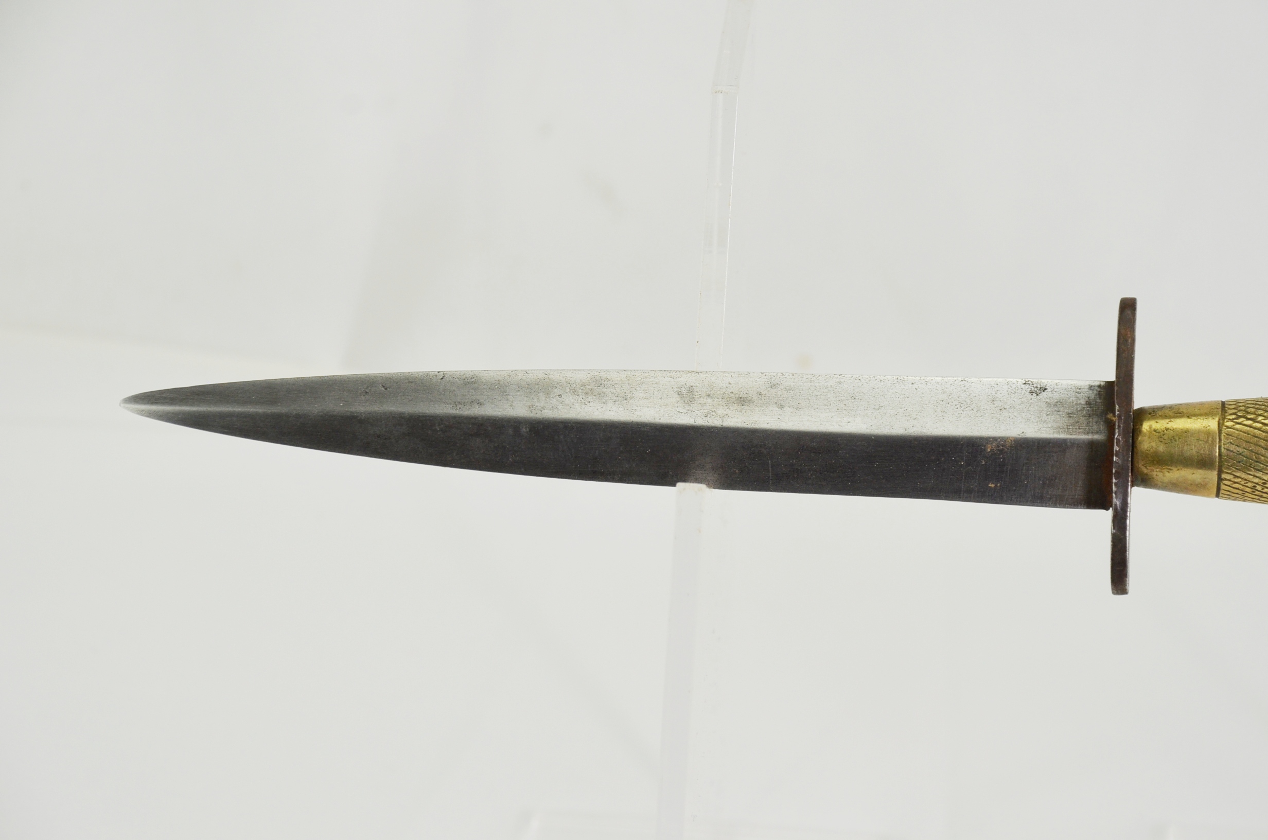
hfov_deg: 17.1
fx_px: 4218
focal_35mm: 120
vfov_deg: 11.4
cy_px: 420
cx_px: 634
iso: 560
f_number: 5.6
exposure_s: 1/250
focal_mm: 80
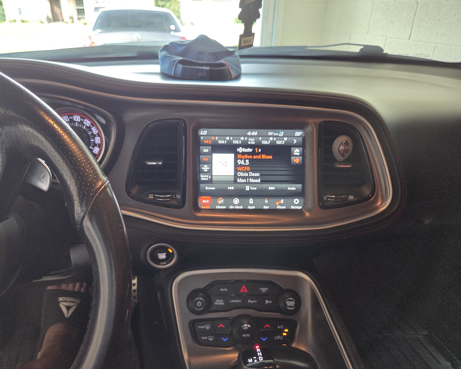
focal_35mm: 24
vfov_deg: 58.8
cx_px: 215
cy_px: 184
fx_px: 327
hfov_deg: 70.2
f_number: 1.8
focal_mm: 5.4
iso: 400
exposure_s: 1/120
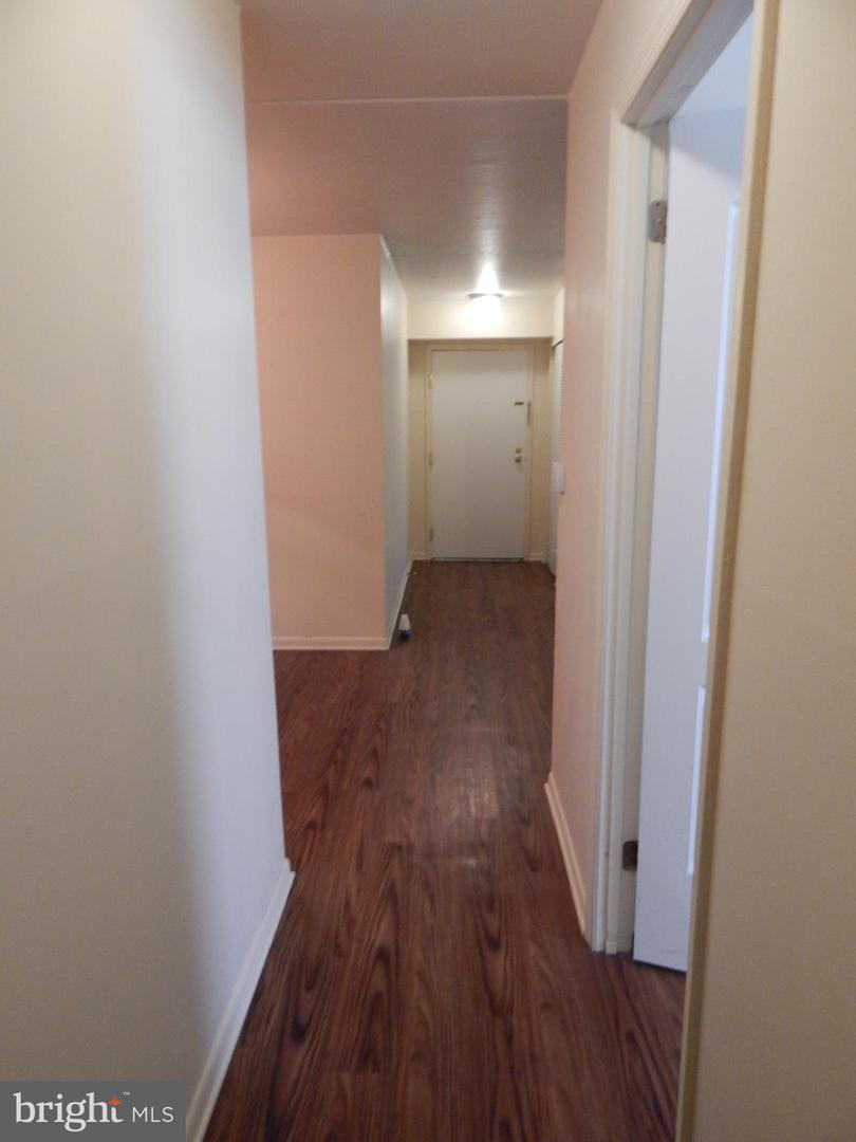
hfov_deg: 61.1
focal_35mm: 22
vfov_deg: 76.4
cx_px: 428
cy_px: 571
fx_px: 725
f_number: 3
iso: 400
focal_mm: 4
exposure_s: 1/25
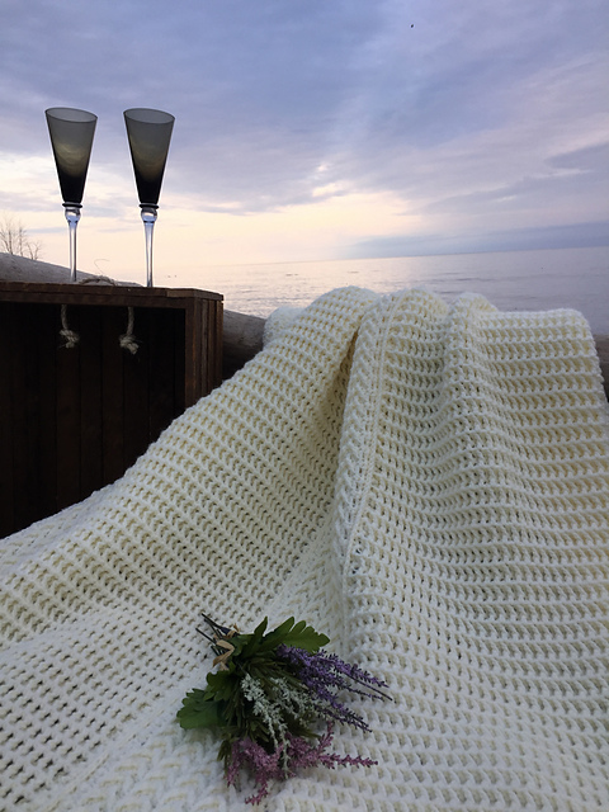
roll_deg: +2.7
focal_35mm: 29
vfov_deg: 61.7
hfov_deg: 48.2
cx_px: 304
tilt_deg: -15.1
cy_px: 406
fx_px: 680
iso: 32
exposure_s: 1/210
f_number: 2.2
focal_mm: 4.15
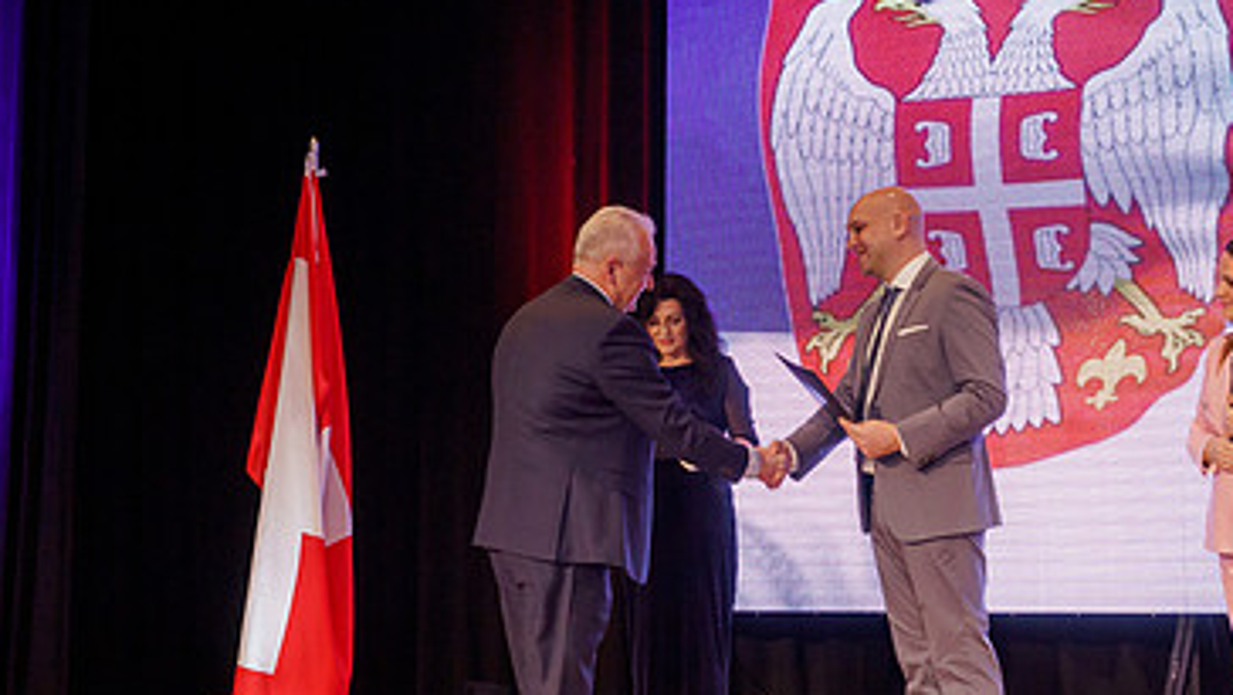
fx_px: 1635
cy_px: 360
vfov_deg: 24.0
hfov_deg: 40.5
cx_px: 881
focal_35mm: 50
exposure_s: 1/250
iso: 2500
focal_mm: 30
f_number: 4
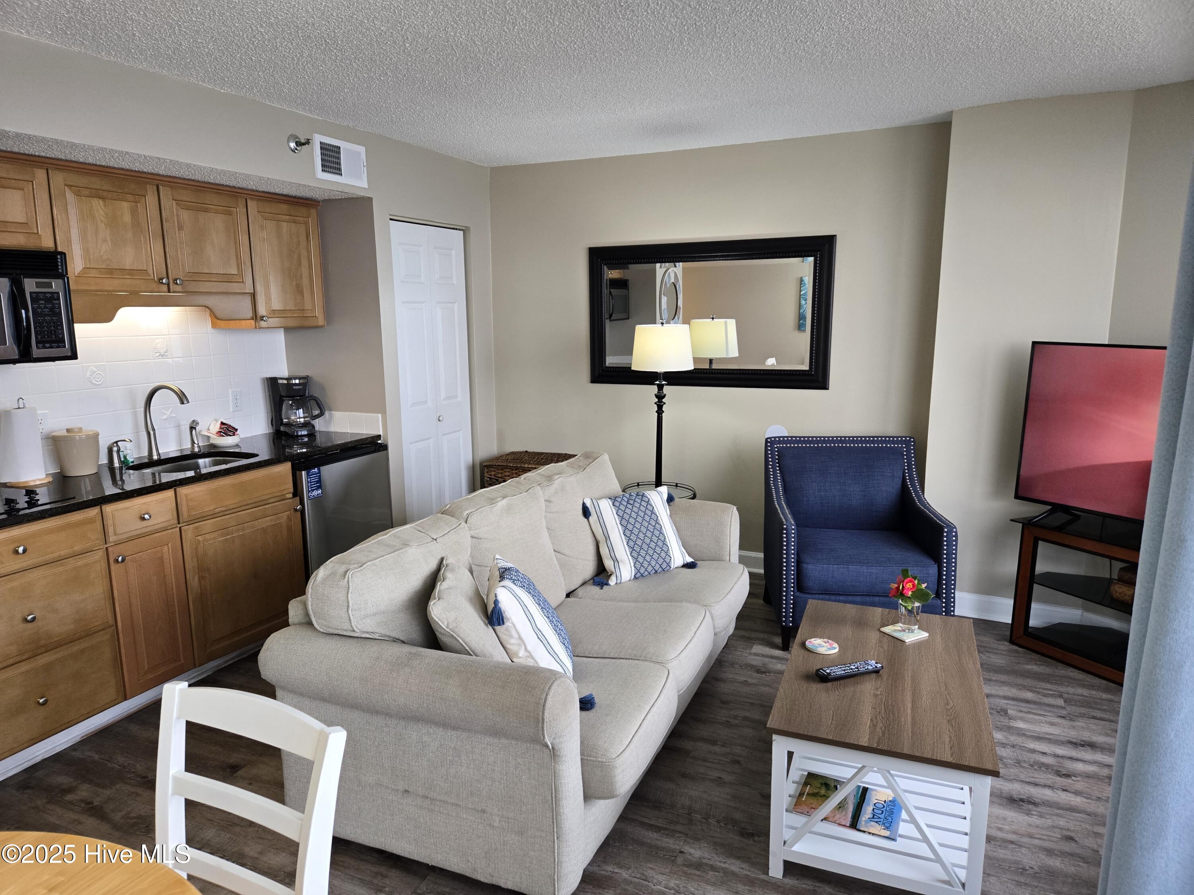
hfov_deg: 73.9
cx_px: 597
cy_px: 448
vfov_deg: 58.9
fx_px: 793
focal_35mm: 23
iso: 160
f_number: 1.8
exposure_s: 1/120
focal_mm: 5.4
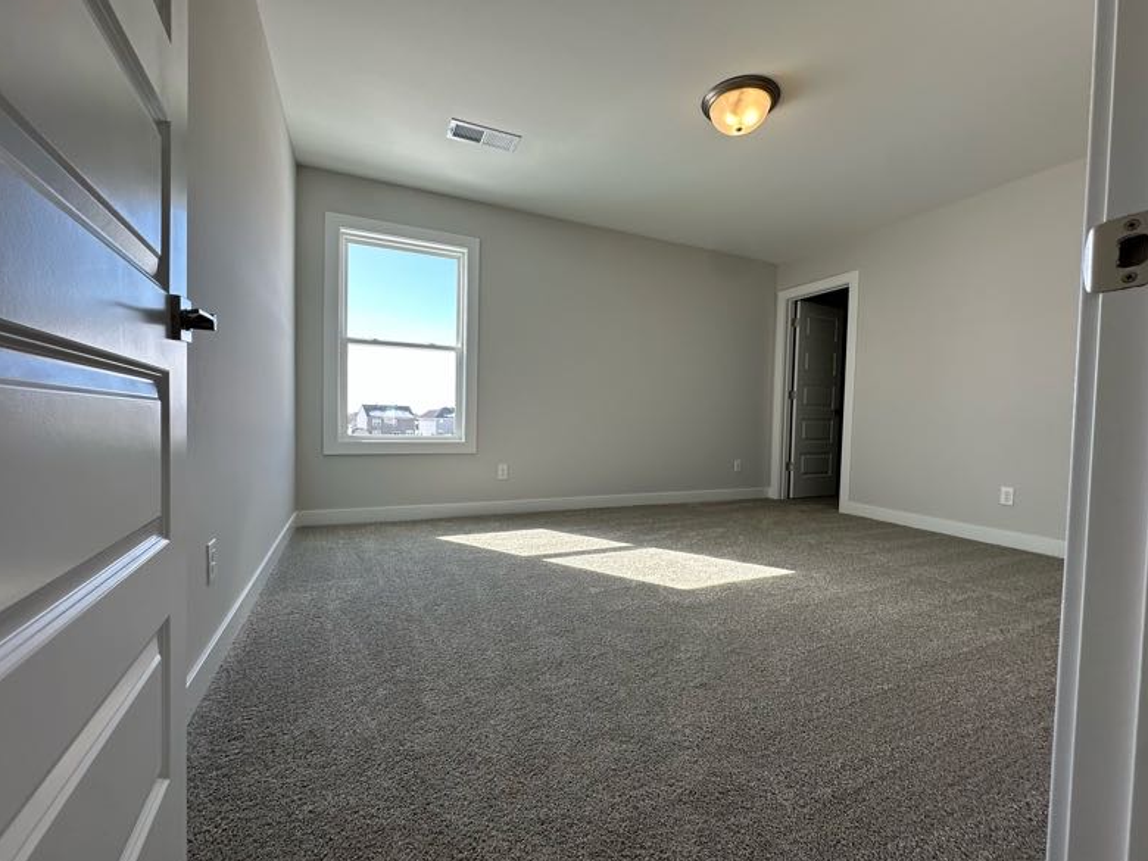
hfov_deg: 98.2
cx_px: 589
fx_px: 497
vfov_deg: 81.7
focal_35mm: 15
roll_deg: -0.7
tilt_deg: -2.6
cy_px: 438
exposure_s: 1/241
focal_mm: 2.22
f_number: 2.2
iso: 40
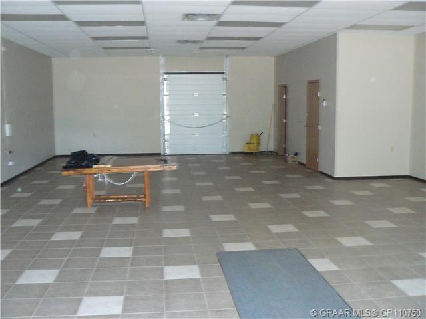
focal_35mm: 36
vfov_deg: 39.7
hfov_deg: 51.4
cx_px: 213
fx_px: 443
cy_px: 160
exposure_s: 1/30
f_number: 2.8
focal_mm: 6
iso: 400
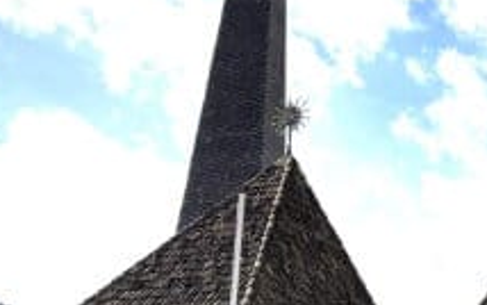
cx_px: 530
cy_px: 335
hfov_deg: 19.4
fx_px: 1368
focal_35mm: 103
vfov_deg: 12.5
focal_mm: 6
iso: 50
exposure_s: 1/7813
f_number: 1.6
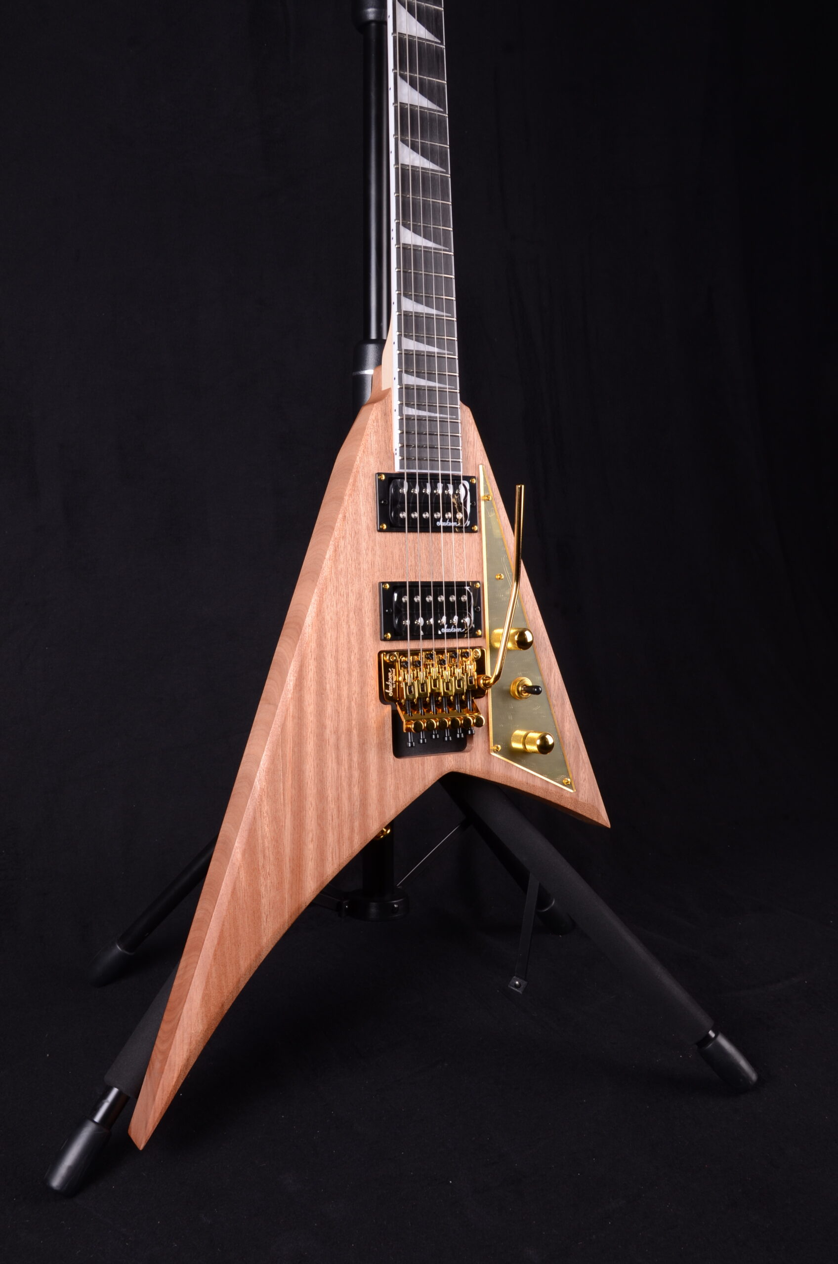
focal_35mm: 33
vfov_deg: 57.3
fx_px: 1157
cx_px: 419
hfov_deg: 39.8
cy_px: 632
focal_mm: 22
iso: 200
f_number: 13
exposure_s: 1/200
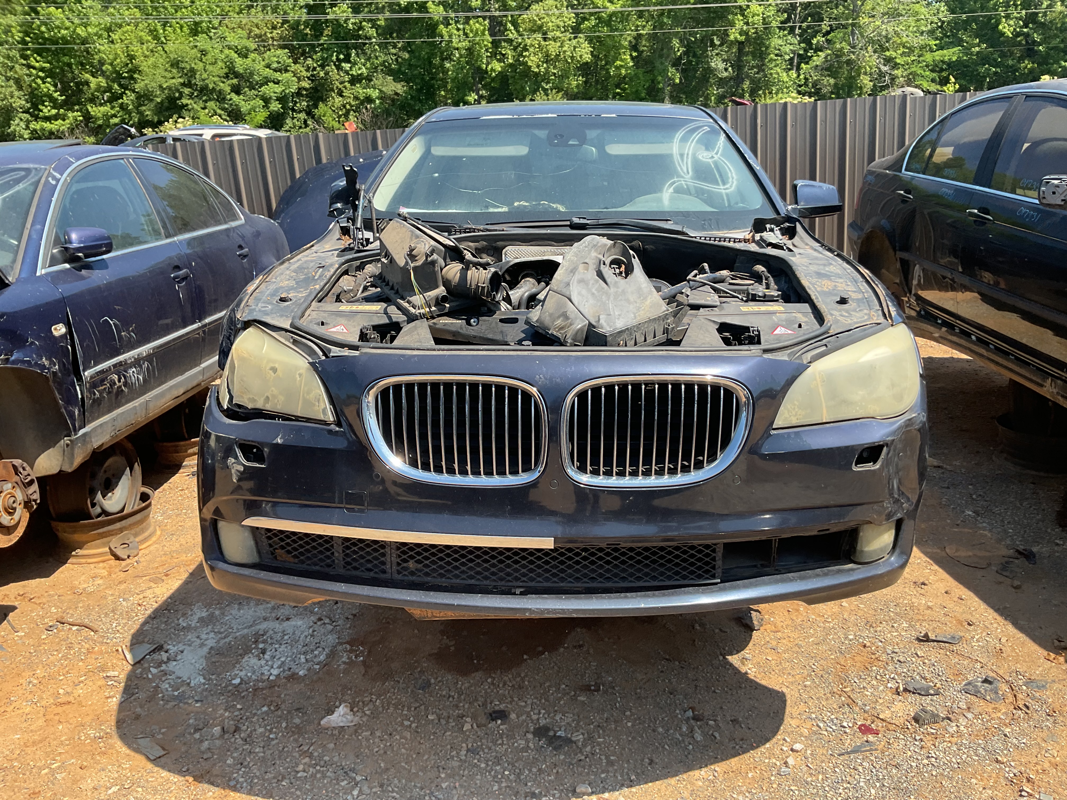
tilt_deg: -17.2
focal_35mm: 29
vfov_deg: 48.2
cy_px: 400
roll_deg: +4.3
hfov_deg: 61.7
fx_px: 894
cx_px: 534
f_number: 1.8
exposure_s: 1/739
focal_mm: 3
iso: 16
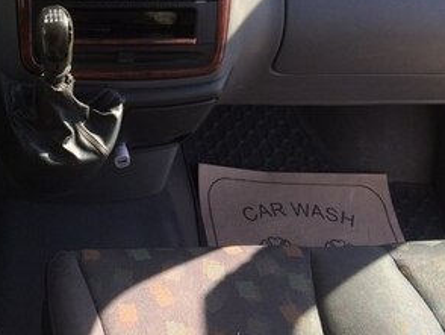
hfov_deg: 28.8
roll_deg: -4.9
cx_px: 54
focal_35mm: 65
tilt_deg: -27.3
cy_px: -30
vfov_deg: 21.5
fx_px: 836
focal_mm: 4.15
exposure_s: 1/336
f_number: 2.2
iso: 32
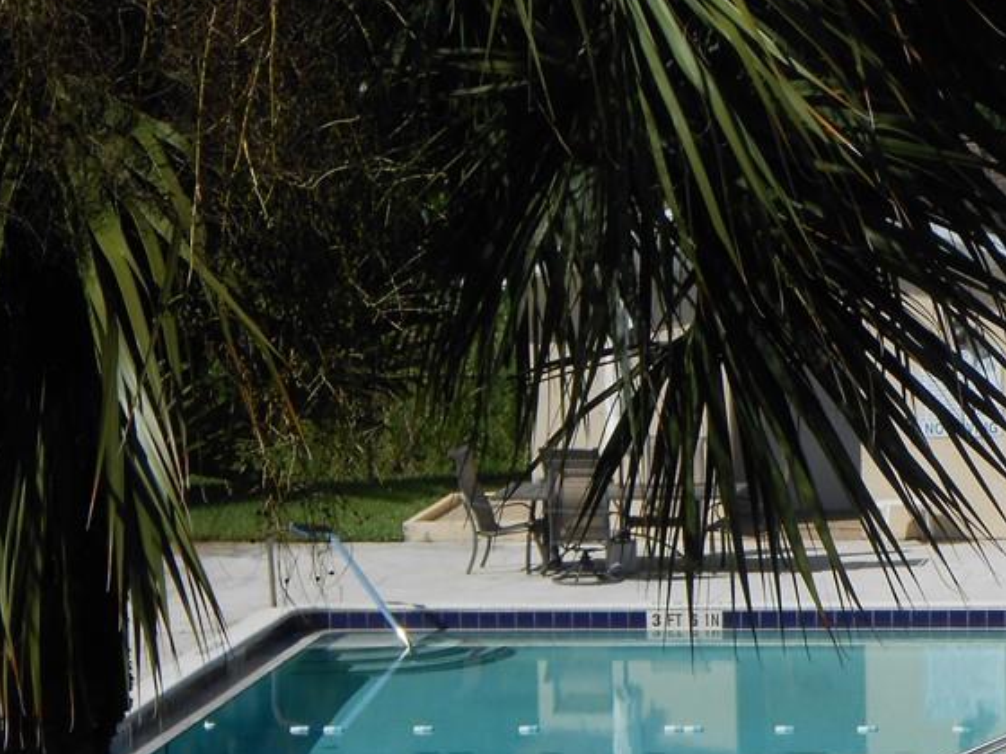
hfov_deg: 10.3
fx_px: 5580
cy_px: 603
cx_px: 823
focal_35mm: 192
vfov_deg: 7.7
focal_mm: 18.7
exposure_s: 1/1000
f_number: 5
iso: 80
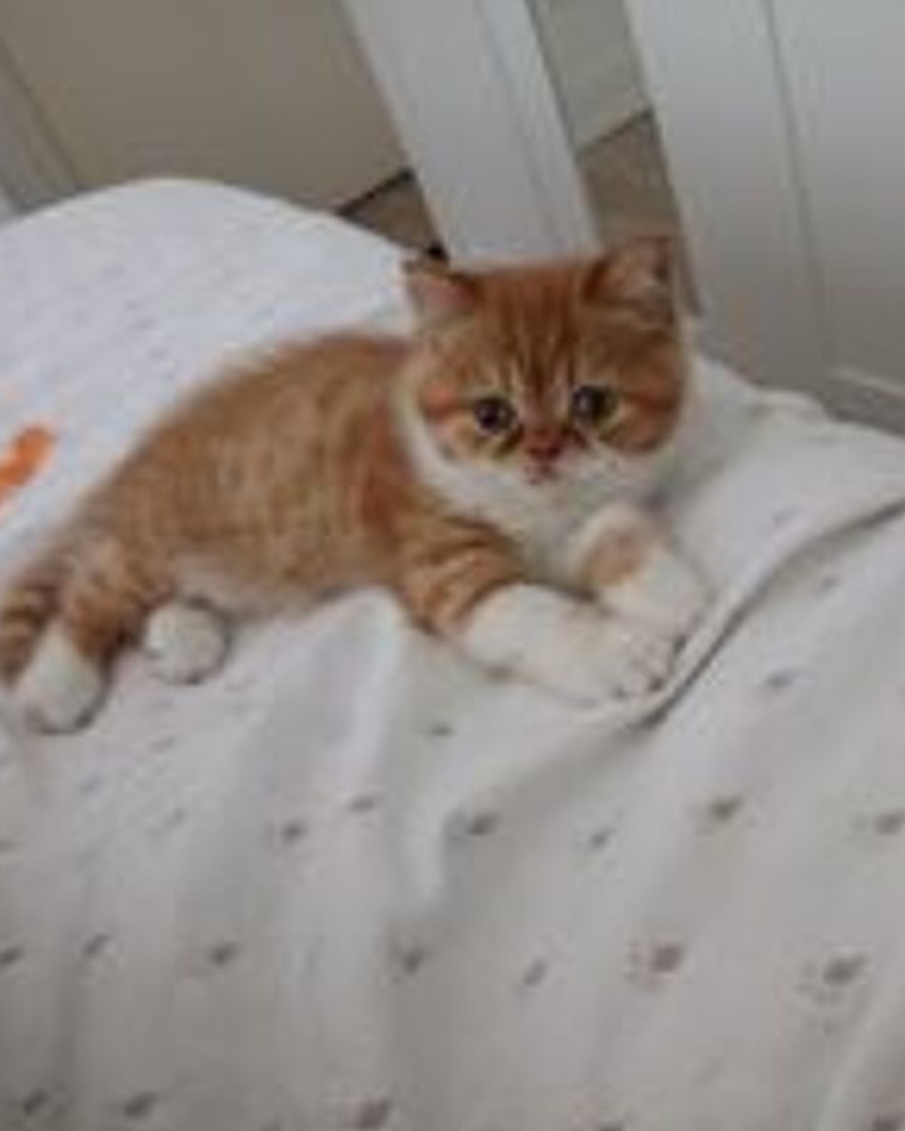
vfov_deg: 62.1
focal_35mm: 28
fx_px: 937
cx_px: 443
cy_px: 610
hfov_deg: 51.5
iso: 640
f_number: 1.8
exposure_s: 1/20
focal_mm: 3.98
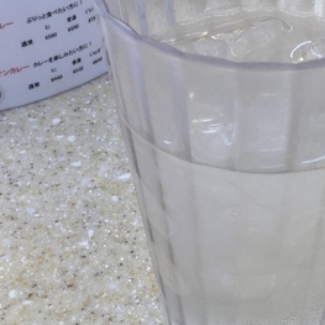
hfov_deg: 22.1
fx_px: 829
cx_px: 211
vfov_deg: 22.2
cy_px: 188
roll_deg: +0.1
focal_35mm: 78
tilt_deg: -42.0
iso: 32
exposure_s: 1/120
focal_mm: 4.15
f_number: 2.2
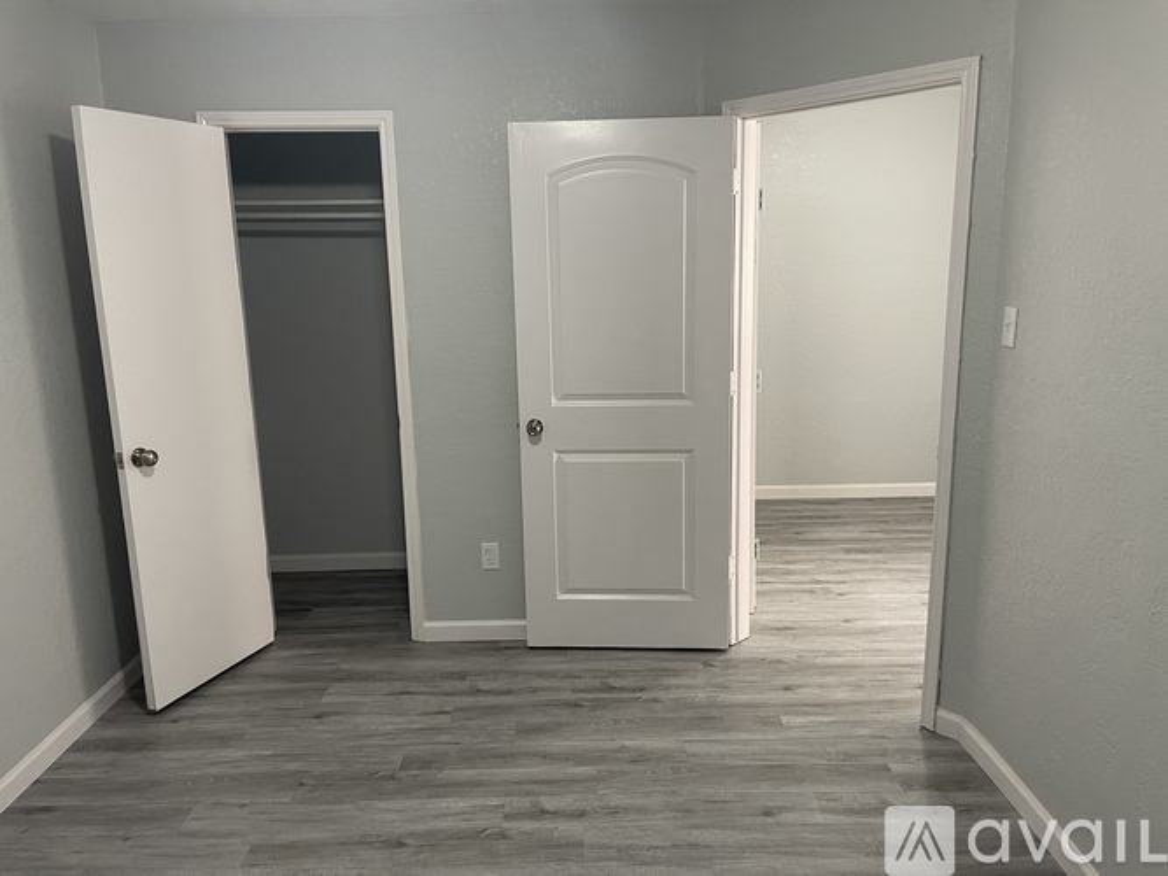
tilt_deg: -12.0
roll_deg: +2.0
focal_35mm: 26
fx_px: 877
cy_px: 438
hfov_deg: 67.3
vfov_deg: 53.0
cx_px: 584
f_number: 1.6
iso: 125
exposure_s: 1/64
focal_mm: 5.1
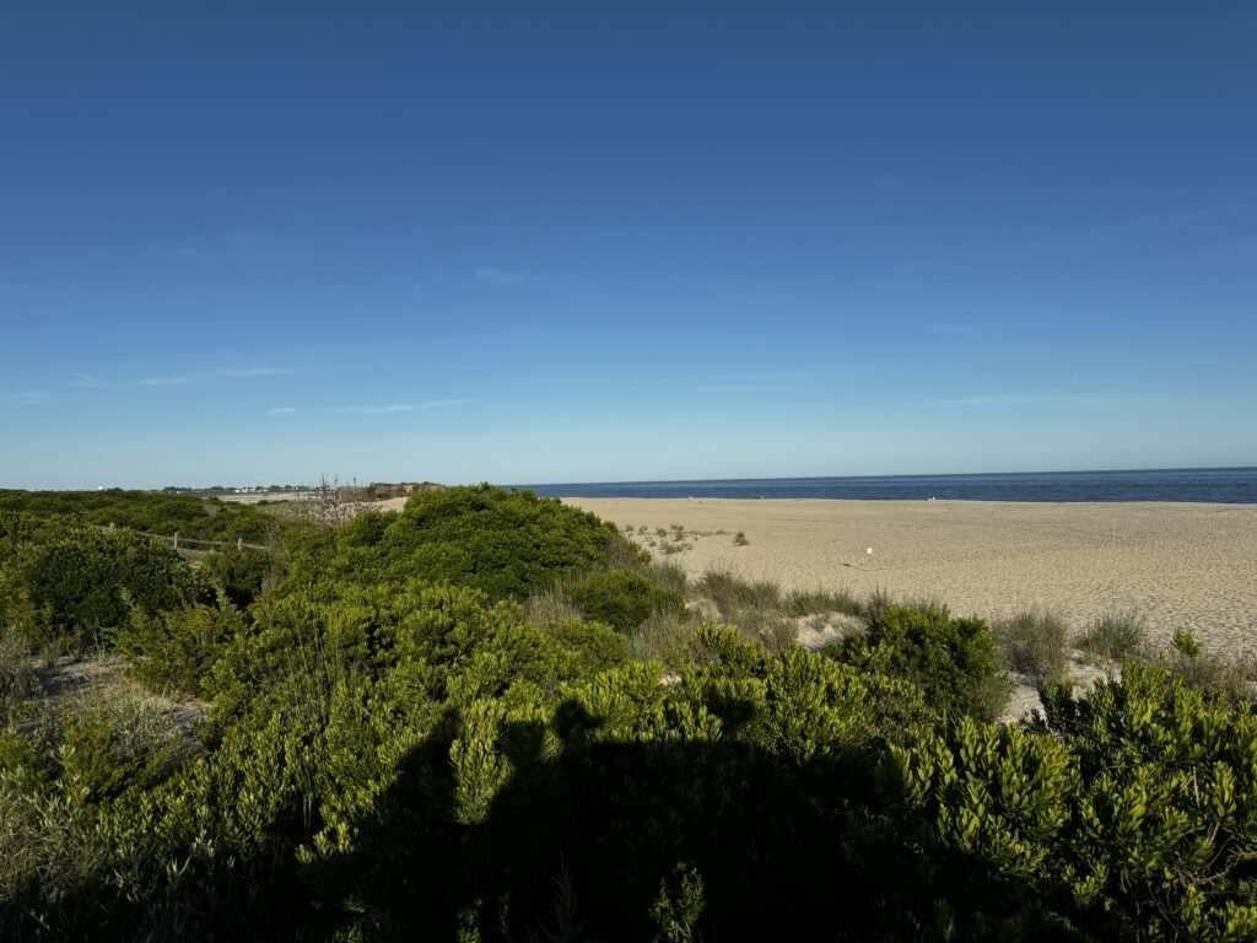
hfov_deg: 71.6
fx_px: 872
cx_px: 628
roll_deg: +1.0
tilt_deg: -0.2
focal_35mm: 24
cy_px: 472
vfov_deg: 56.8
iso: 80
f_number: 1.78
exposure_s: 1/7092
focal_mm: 6.76
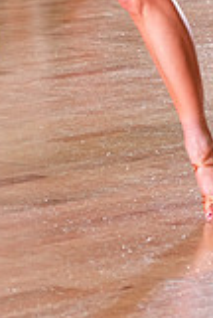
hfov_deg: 2.9
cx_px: -52
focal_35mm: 478
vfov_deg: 4.3
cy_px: -109
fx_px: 4224
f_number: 5
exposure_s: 1/200
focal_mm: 133
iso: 2500
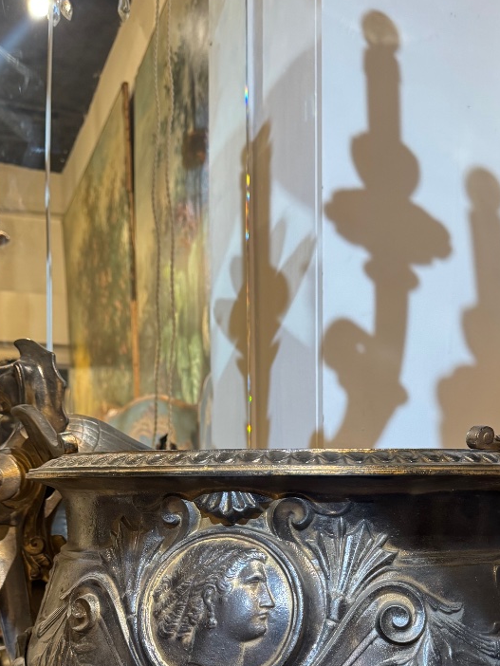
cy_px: 513
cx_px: 308
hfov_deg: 35.0
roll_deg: +0.2
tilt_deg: -1.5
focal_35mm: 41
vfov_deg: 44.0
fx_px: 789
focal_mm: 6.76
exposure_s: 1/50
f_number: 1.78
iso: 250
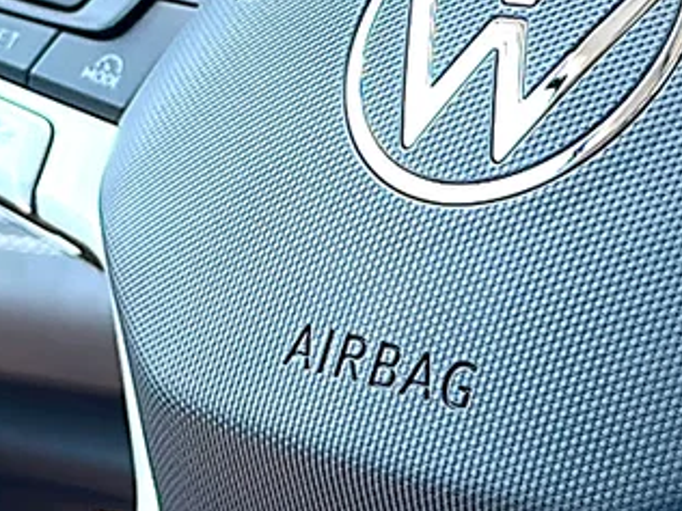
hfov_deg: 19.3
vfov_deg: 14.2
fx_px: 2010
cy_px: -27
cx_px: 386
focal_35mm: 102
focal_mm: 6.86
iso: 80
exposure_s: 1/277
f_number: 1.78
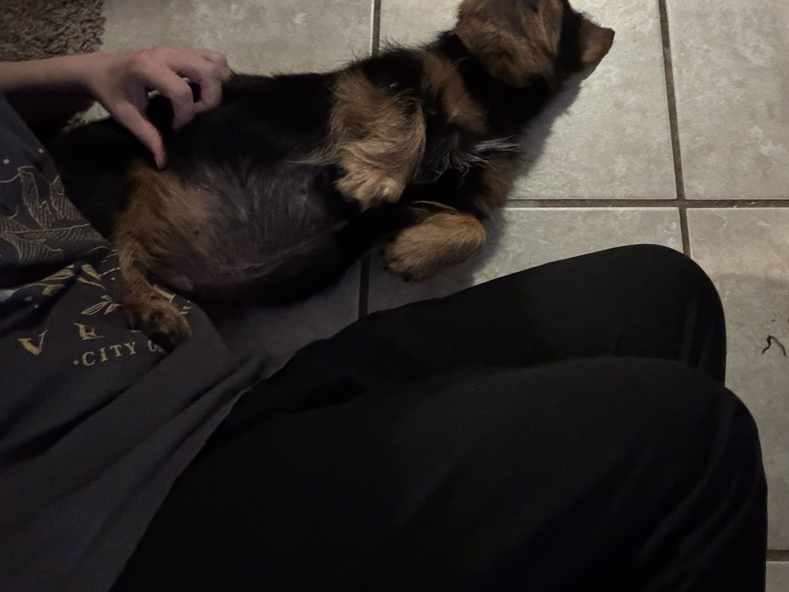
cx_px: 465
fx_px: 775
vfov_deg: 40.9
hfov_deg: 53.6
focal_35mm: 34
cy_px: 169
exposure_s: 1/20
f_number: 1.9
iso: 640
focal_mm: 2.69
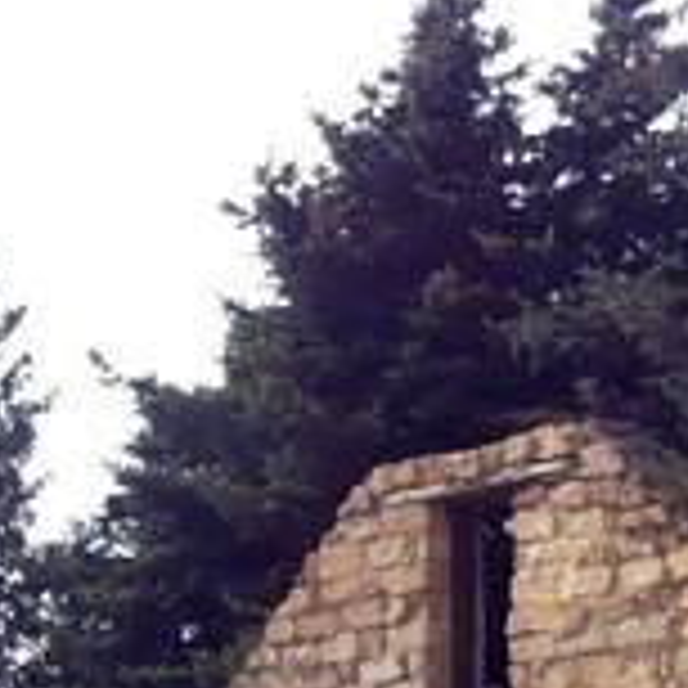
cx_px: -427
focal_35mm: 141
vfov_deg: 11.8
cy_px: 1048
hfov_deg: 11.7
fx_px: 3171
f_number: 2.8
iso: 80
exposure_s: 1/1005
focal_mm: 3.85
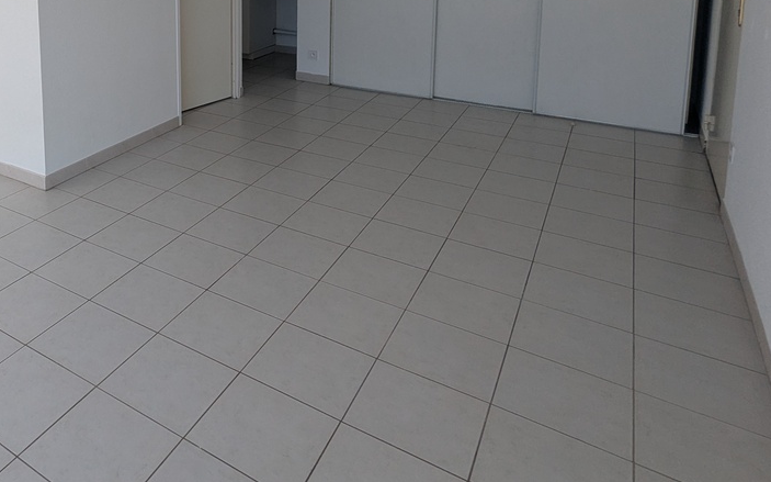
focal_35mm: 29
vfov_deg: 38.5
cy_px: 5
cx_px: 125
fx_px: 609
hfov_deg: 58.3
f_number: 2.2
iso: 41
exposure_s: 1/258
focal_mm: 2.35
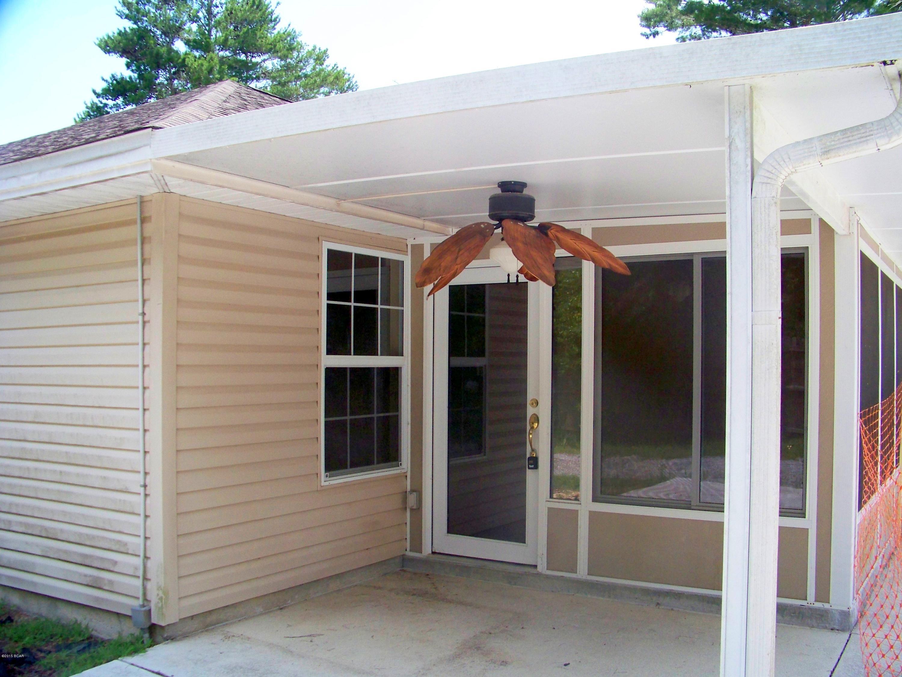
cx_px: 451
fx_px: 860
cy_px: 338
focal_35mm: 33
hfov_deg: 55.4
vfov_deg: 42.9
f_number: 4
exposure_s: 1/800
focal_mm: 5.85
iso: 200
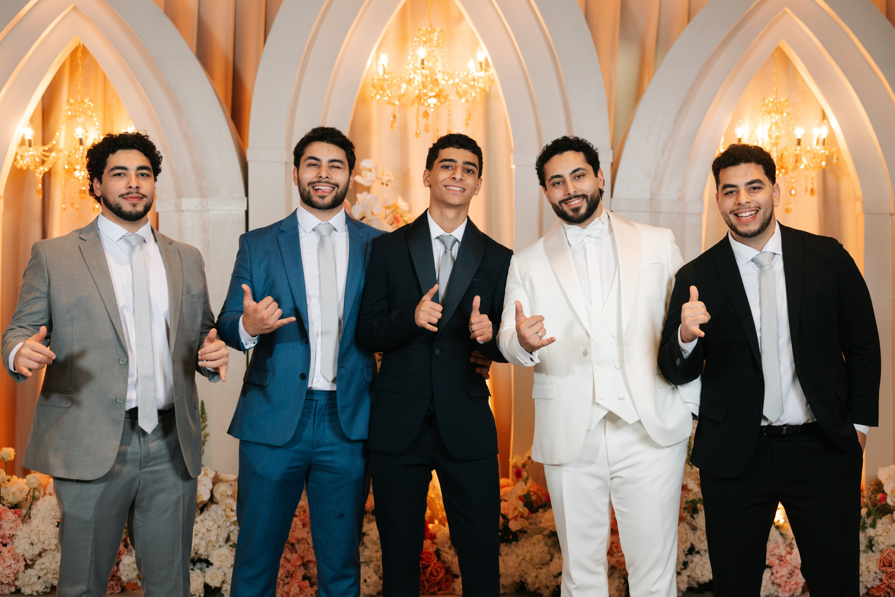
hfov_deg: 28.9
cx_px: 448
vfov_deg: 19.5
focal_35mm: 70
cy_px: 298
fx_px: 1734
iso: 400
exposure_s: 1/200
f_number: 2.8
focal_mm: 69
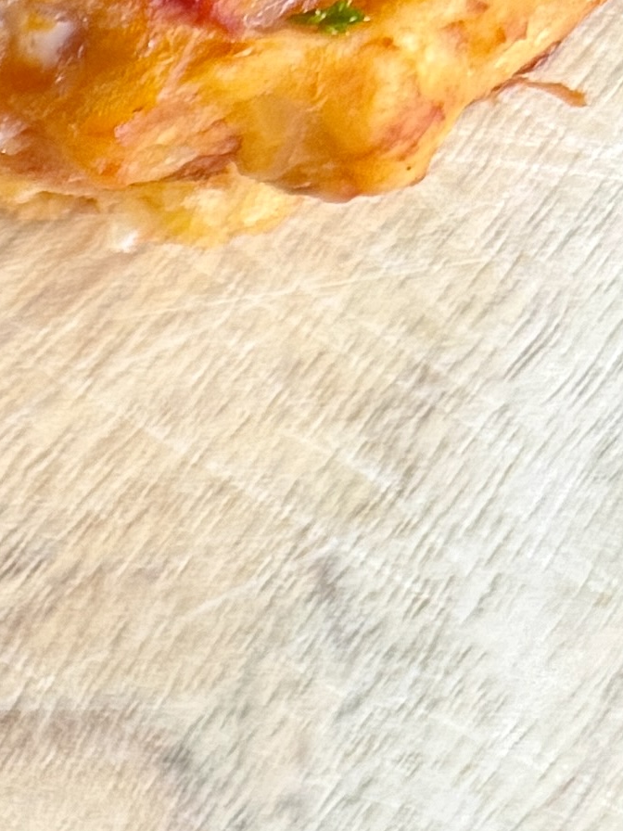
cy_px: 1133
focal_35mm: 153
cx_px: -1308
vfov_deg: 12.4
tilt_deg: -82.5
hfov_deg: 8.1
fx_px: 3671
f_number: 1.78
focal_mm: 6.76
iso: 200
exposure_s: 1/121
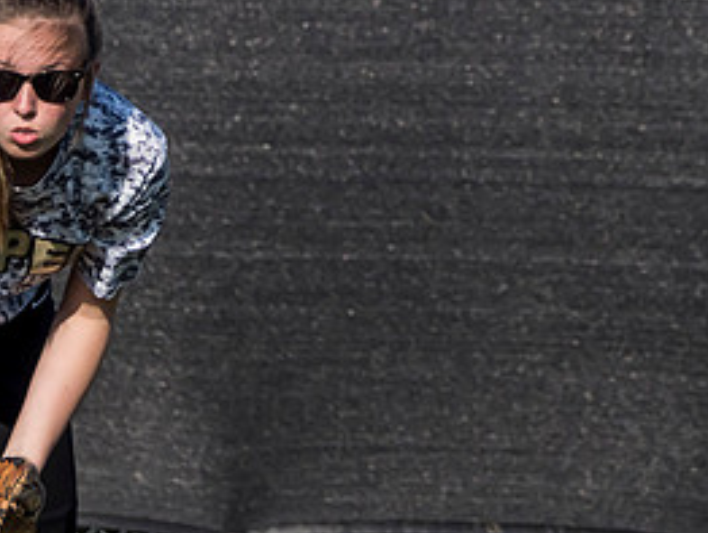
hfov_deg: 2.0
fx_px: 19837
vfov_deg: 1.5
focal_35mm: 969
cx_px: 10
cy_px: 419
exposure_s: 1/1600
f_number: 6.3
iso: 400
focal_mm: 173
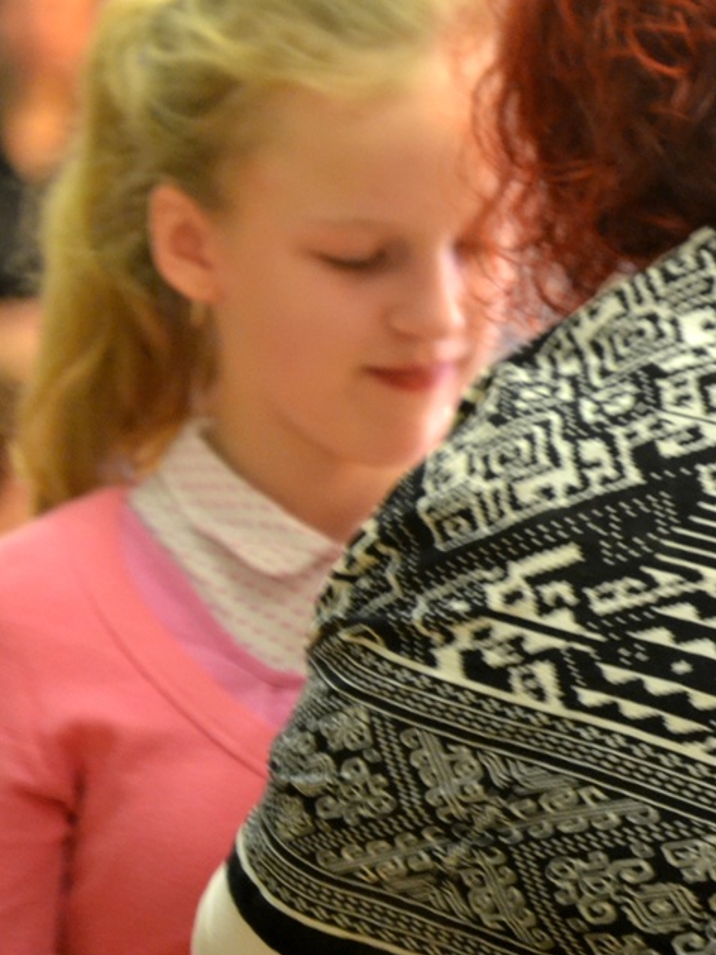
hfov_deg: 3.5
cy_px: 399
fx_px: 11853
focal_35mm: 430
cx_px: 393
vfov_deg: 4.6
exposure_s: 1/25
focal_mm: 185
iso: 3200
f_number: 5.6
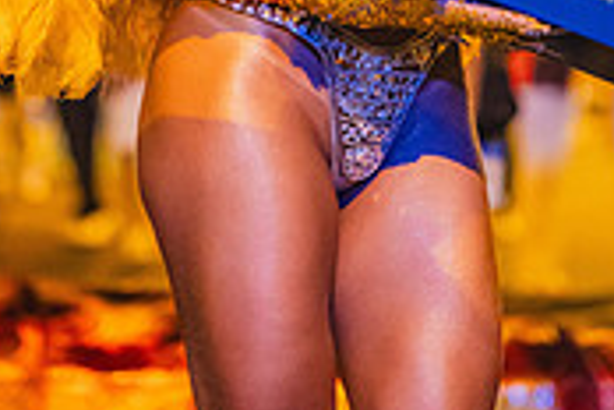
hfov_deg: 15.9
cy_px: -240
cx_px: 303
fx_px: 2200
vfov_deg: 10.2
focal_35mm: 129
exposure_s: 1/250
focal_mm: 50
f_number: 1.2
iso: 6400
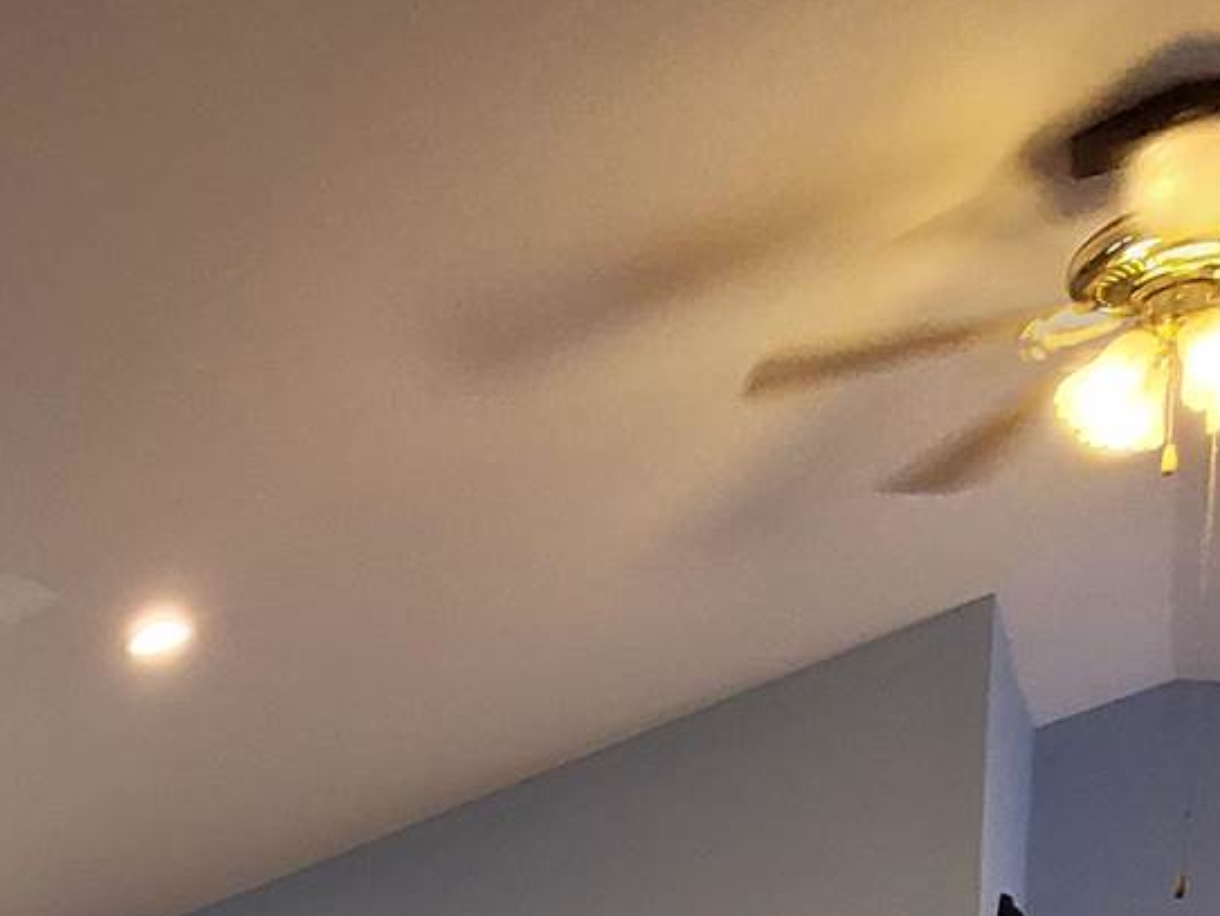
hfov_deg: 34.1
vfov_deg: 23.0
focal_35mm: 49
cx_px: -97
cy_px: 1432
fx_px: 1728
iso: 200
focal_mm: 1.74
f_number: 2.2
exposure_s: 1/59
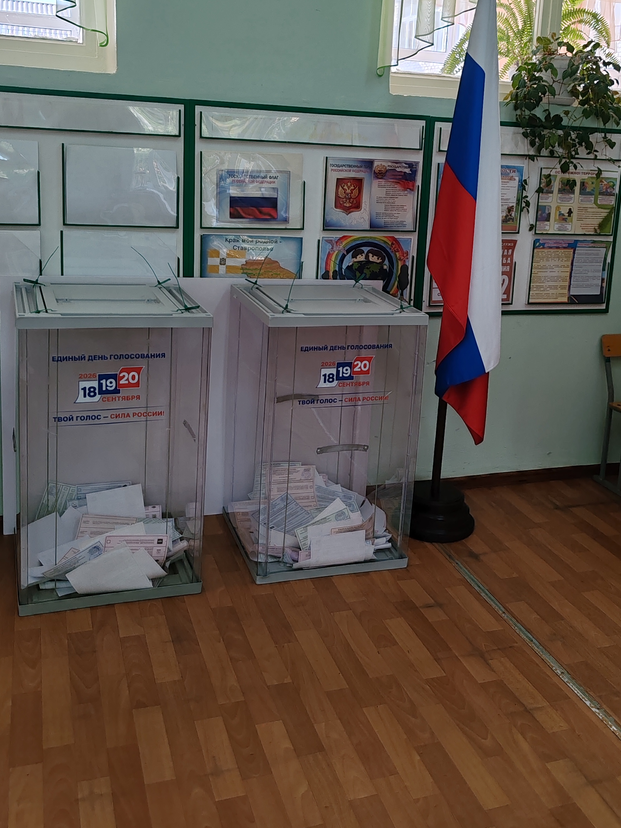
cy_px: 333
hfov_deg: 38.6
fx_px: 885
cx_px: 352
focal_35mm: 37
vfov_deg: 49.8
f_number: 1.9
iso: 64
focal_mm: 6.12
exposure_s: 1/100
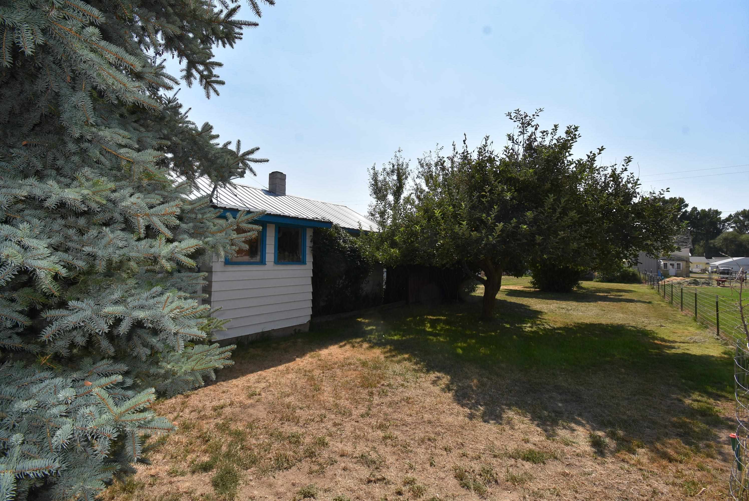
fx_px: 312
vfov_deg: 77.4
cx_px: 374
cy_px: 250
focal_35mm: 15
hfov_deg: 100.3
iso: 100
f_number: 9
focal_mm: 10
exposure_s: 1/250
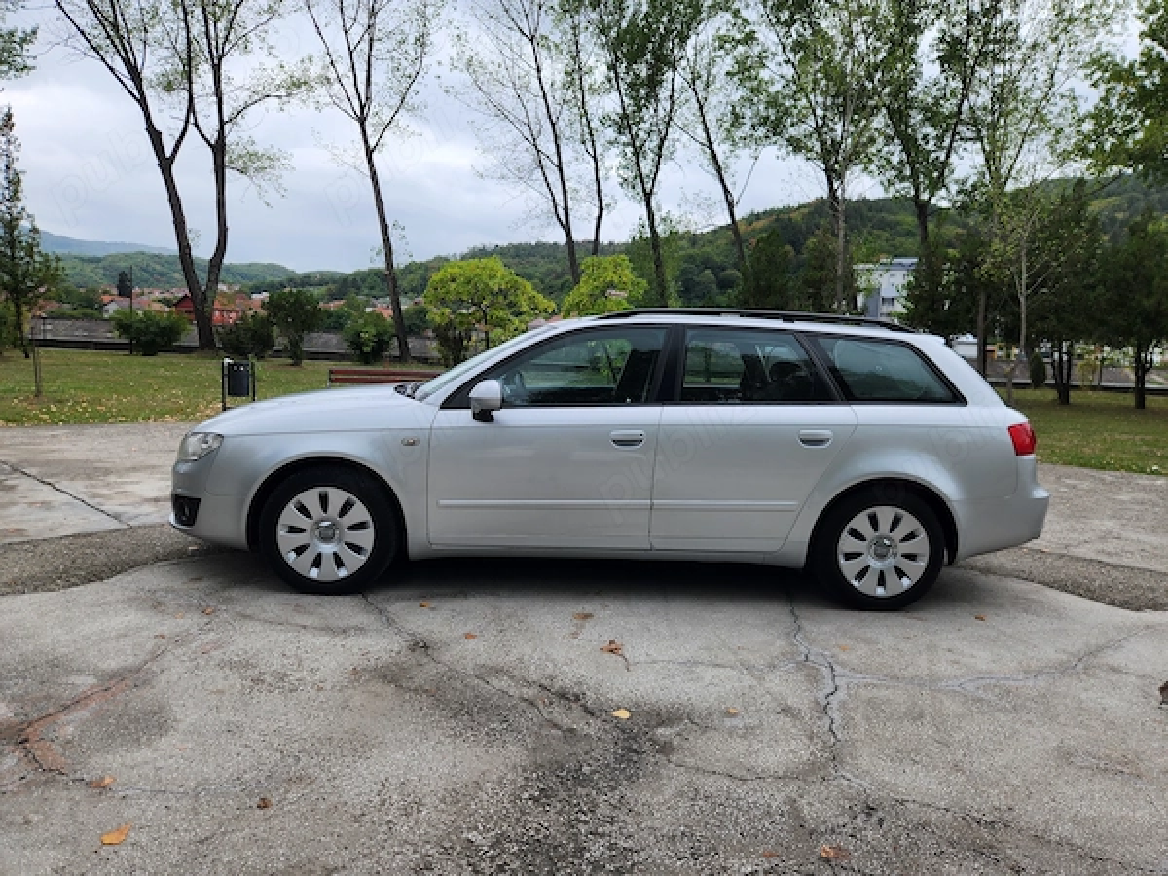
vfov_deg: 58.9
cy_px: 438
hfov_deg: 73.9
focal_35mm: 23
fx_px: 776
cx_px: 584
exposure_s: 1/437
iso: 20
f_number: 1.8
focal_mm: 5.4
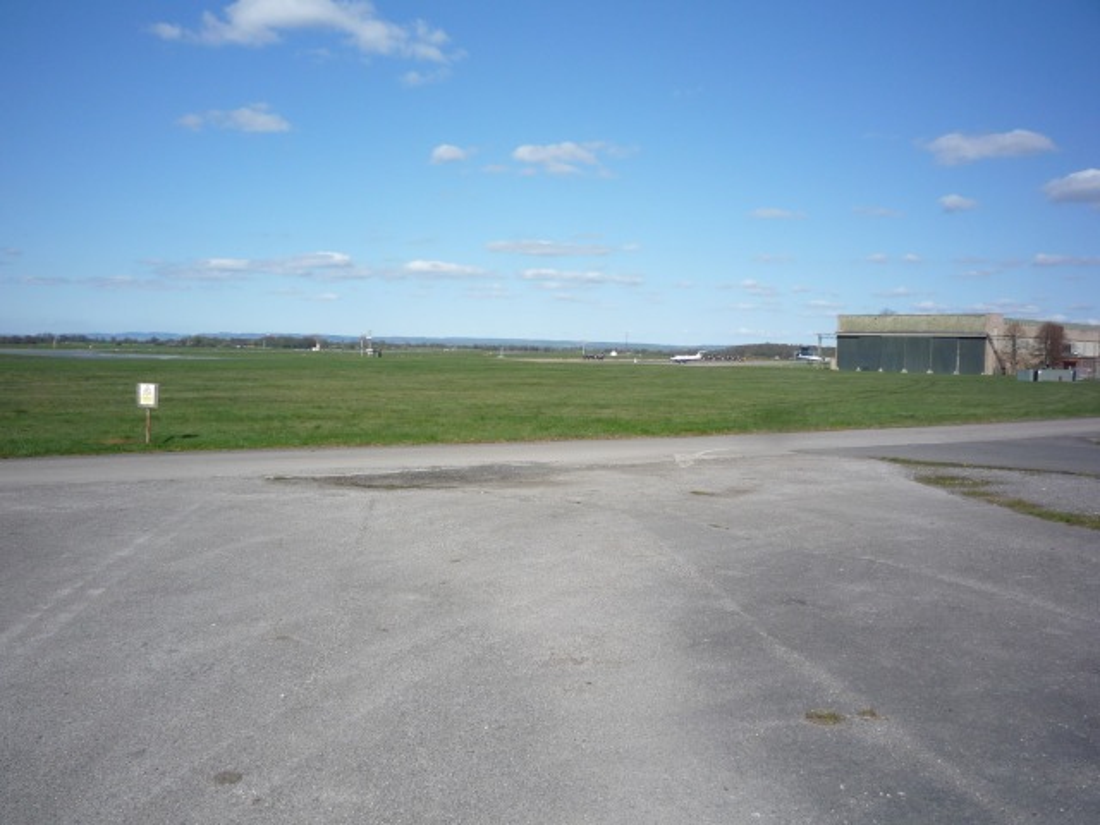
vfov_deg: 44.2
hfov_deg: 56.8
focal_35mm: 32
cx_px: 550
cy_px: 412
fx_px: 1017
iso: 100
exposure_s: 1/400
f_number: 5.6
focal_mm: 5.2
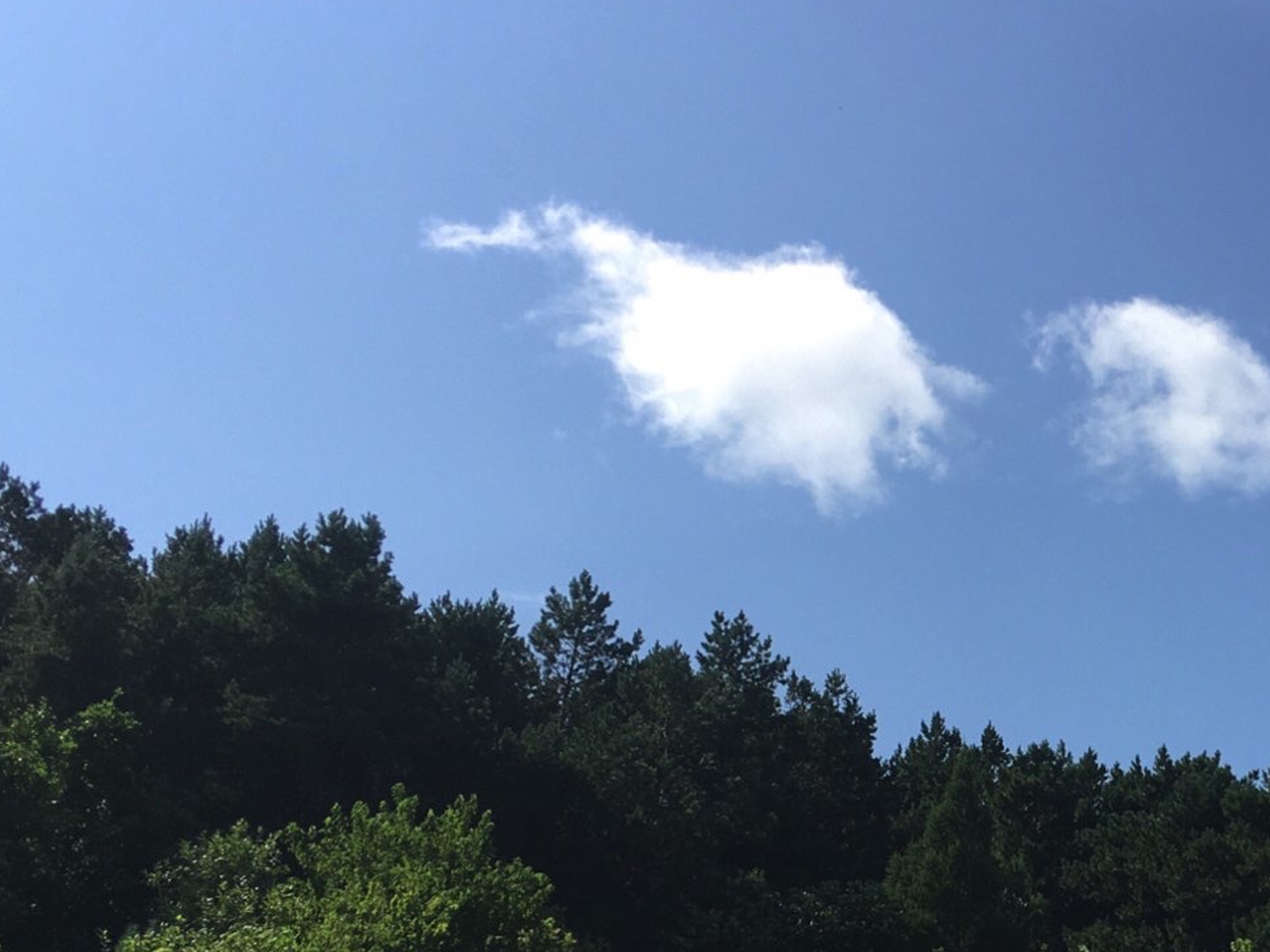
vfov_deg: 22.8
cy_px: 916
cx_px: 1152
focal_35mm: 62
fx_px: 2274
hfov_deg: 29.8
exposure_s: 1/1876
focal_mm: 4.15
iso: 25
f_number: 2.2
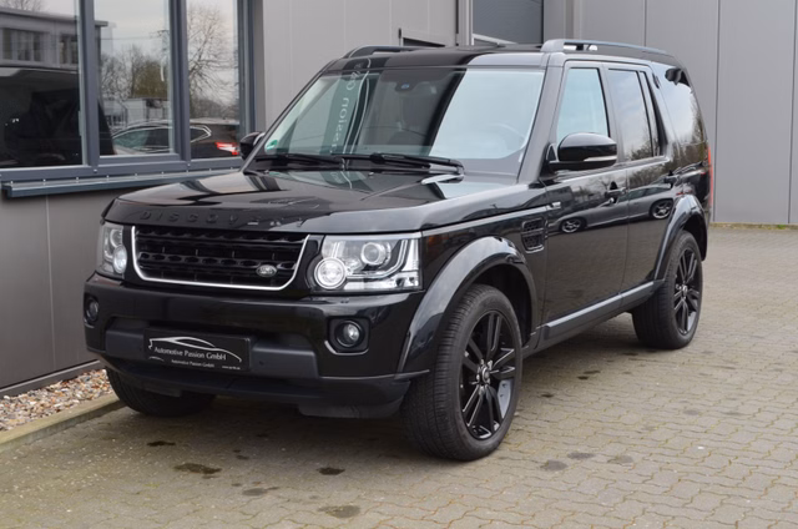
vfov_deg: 25.0
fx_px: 1195
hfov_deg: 36.9
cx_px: 399
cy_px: 264
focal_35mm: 54
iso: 400
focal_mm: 36
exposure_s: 1/50
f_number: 10
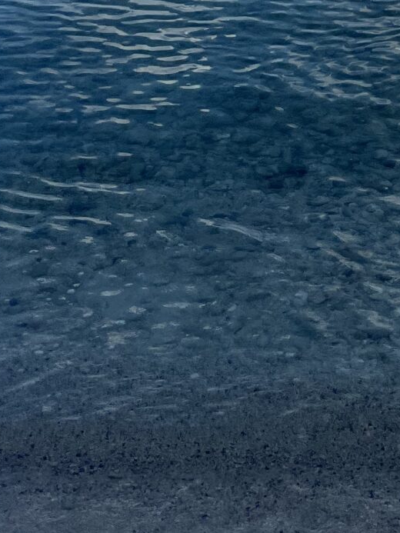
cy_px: -406
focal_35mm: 96
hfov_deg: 15.2
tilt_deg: -3.8
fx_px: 1479
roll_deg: +1.2
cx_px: 395
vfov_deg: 17.1
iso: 50
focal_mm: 5.1
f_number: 1.6
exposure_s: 1/2825
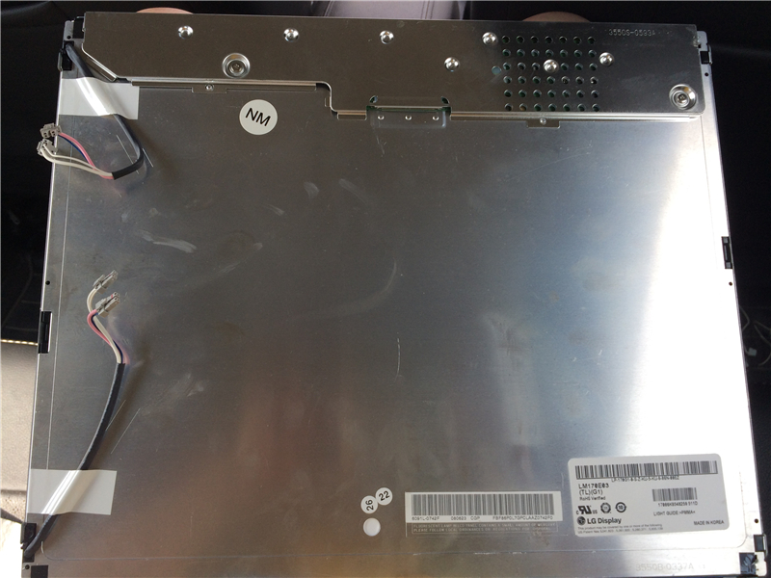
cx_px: 386
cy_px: 289
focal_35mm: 29
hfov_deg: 61.7
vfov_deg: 48.2
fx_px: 646
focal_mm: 4.15
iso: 32
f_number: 2.2
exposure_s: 1/162
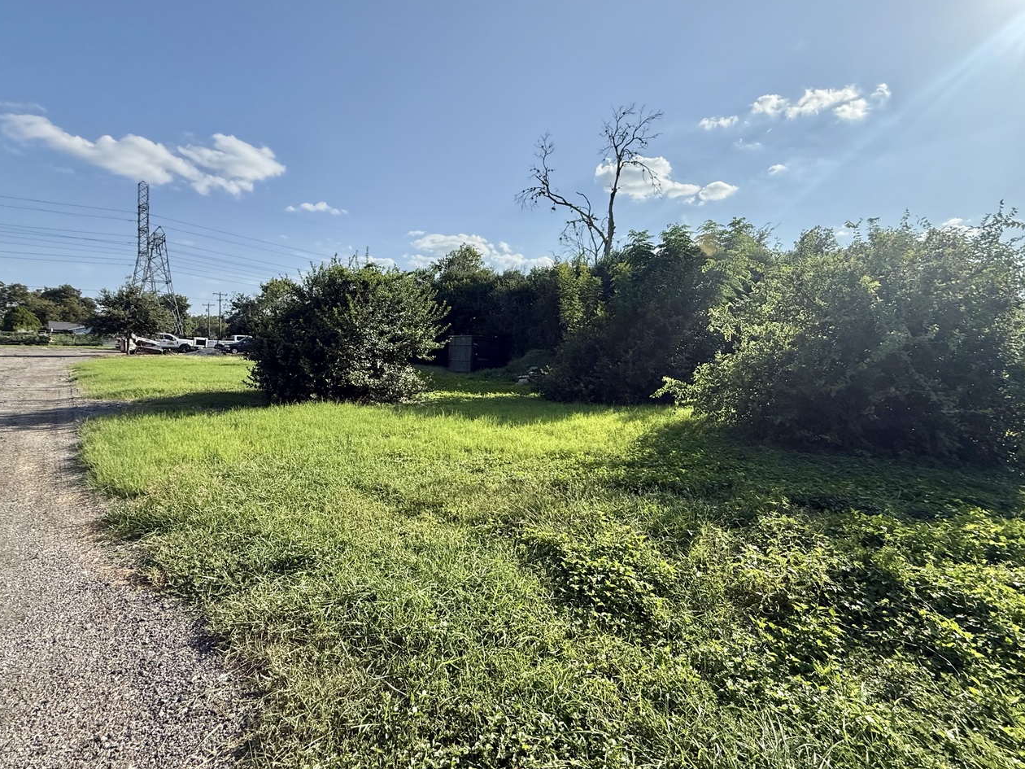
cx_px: 512
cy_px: 365
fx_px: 474
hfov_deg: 94.5
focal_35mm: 16
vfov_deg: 78.1
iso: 80
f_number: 2.2
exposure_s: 1/2165
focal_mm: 2.22
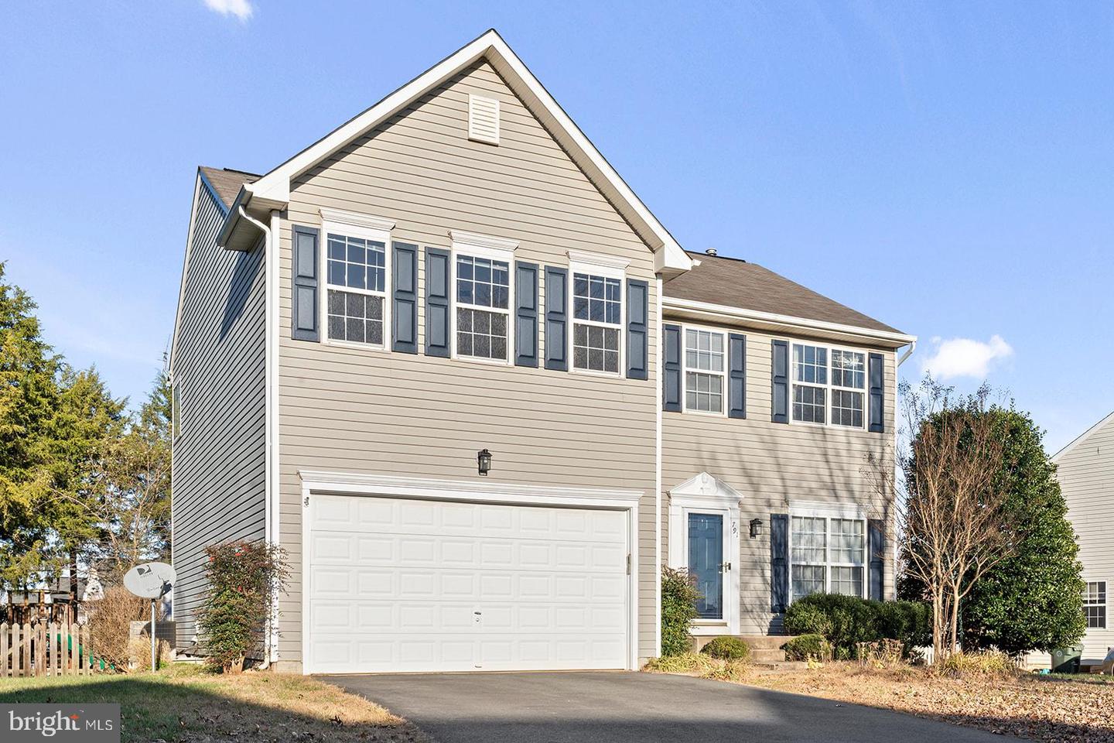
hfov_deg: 54.4
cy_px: 372
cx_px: 557
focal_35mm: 35
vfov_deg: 37.9
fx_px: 1083
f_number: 13
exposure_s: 1/200
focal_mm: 35
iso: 100
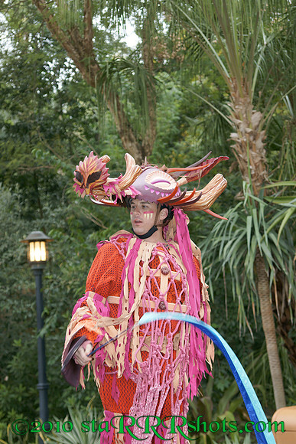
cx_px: 148
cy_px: 222
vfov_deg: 27.0
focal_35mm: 75
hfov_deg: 18.2
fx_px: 924
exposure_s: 1/125
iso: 400
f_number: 3.2
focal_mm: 50
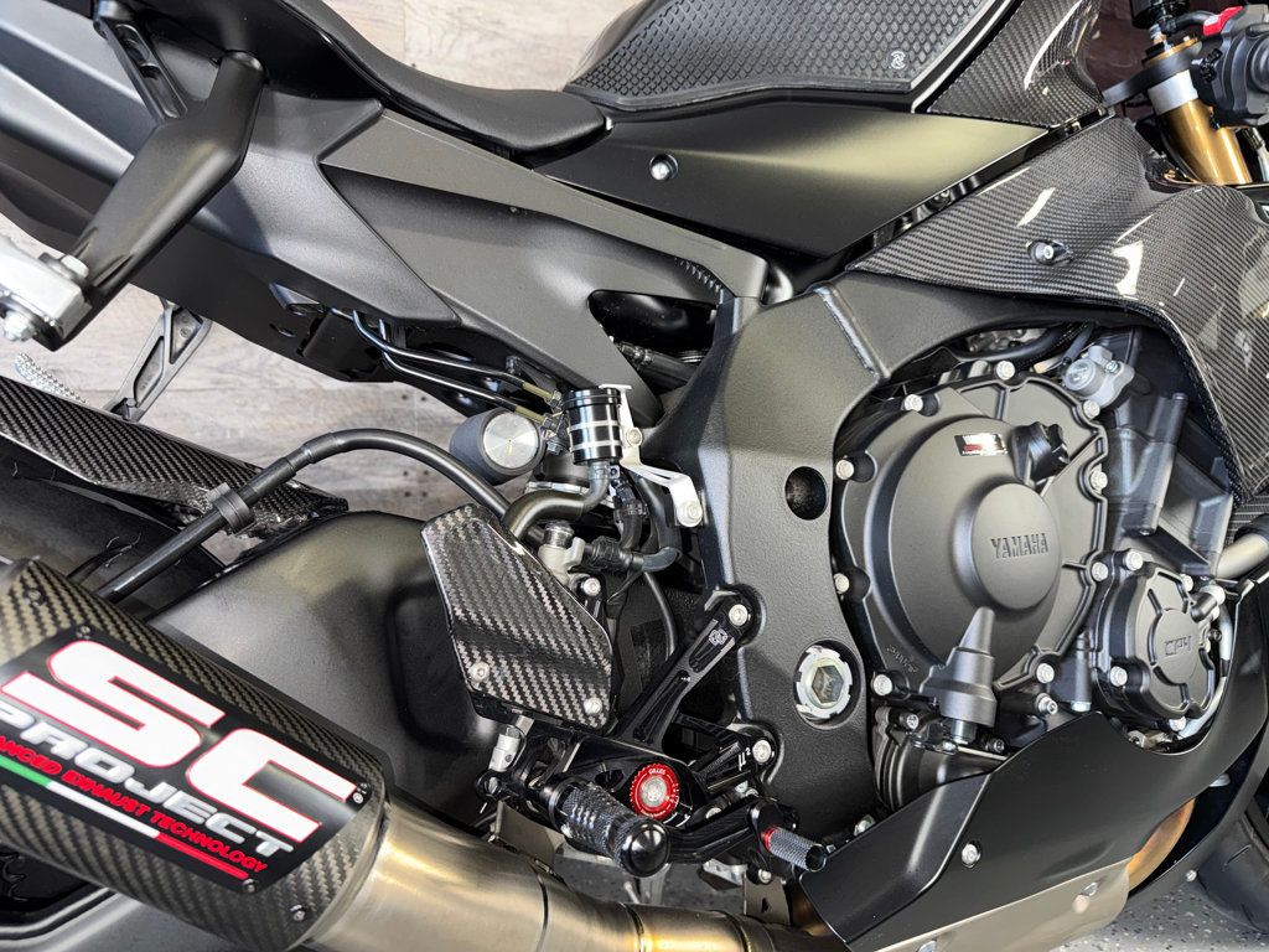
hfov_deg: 71.6
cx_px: 634
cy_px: 476
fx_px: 880
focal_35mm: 24
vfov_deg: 56.8
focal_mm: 6.76
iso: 80
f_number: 1.78
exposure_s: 1/16
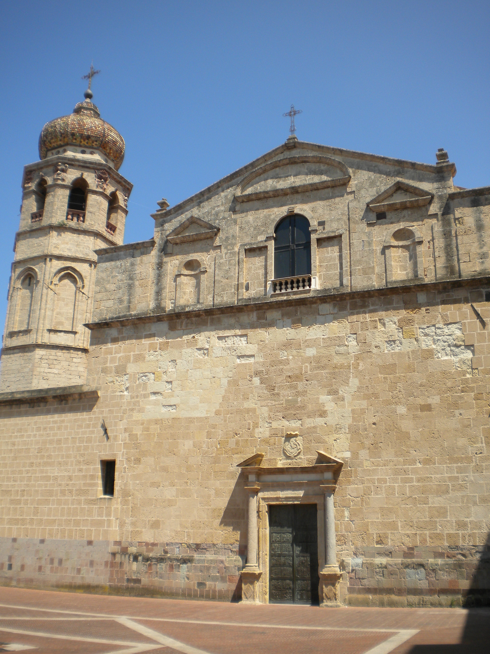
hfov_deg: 40.7
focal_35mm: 35
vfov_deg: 52.6
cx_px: 245
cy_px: 327
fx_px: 661
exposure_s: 1/626
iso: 80
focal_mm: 6.3
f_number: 4.6
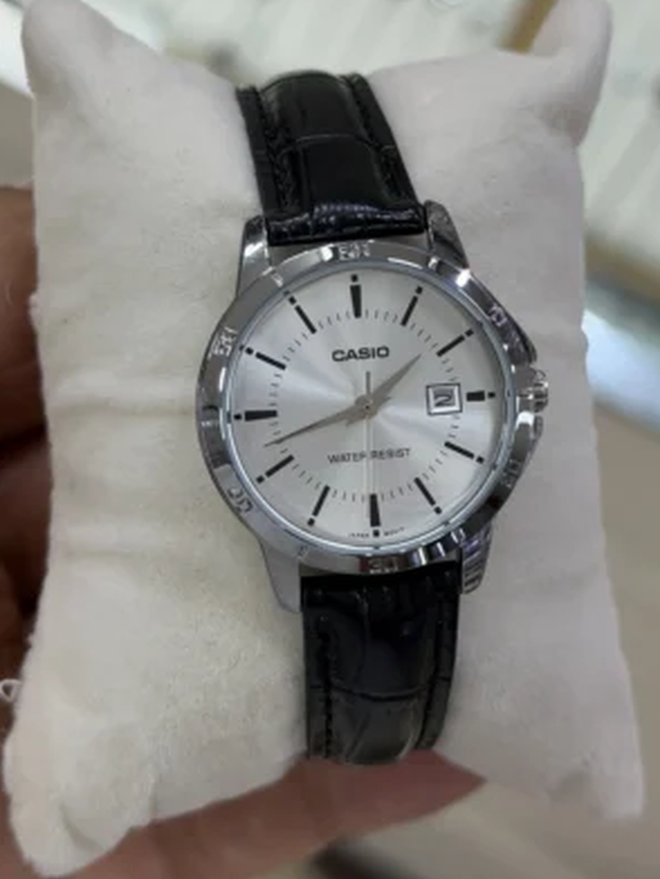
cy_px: 433
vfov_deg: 38.9
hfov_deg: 29.7
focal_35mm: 49
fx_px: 1246
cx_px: 332
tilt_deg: -62.9
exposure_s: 1/516
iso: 64
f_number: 1.78
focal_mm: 6.76
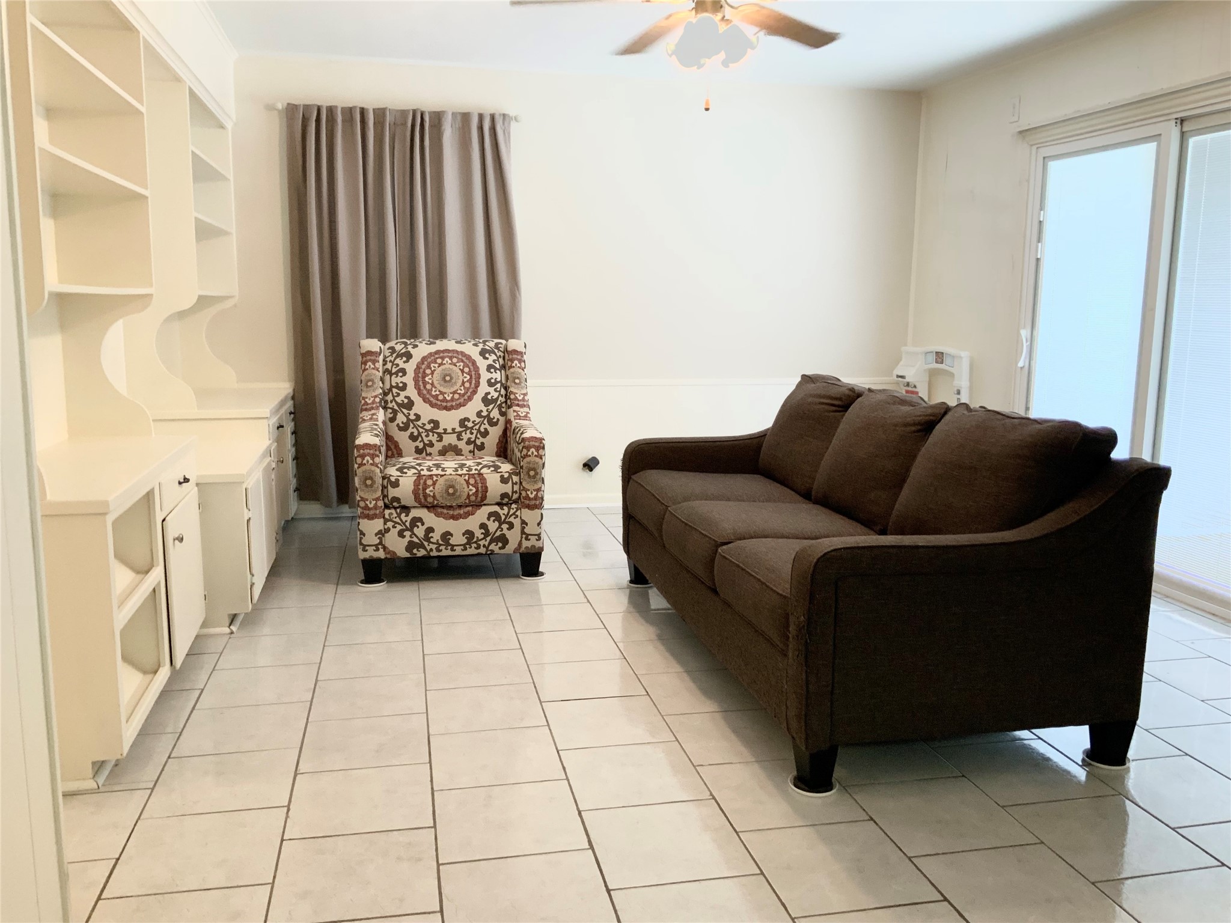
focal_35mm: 29
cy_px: 462
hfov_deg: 61.7
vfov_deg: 48.2
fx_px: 1031
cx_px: 616
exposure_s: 1/60
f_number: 1.8
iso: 125
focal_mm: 3
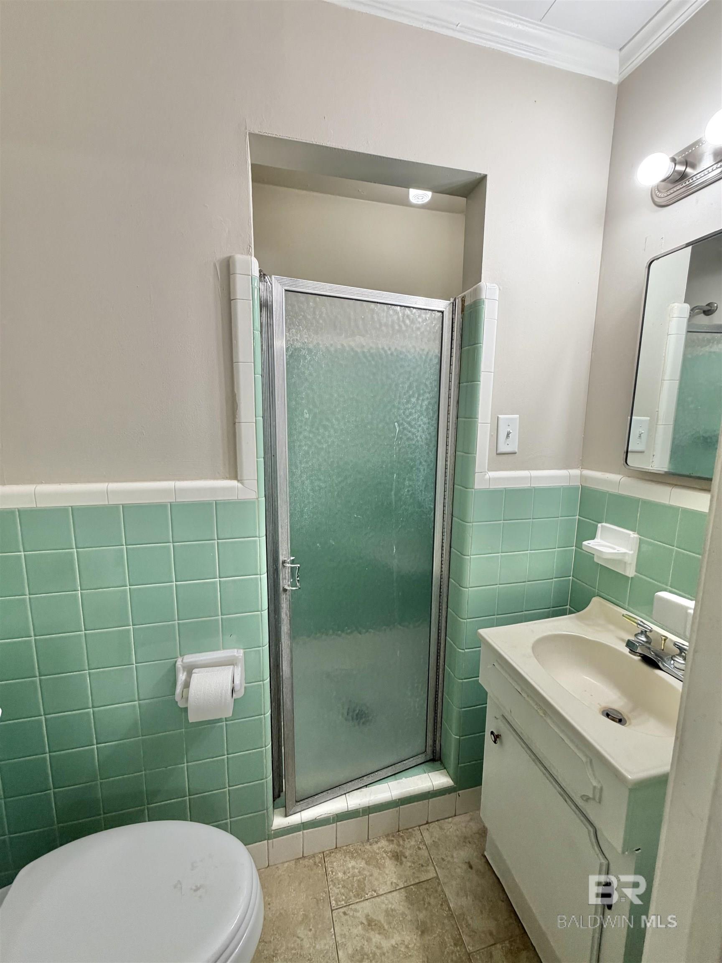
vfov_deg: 102.1
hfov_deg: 85.7
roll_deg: -1.2
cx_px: 361
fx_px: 389
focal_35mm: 14
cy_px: 482
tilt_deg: -9.5
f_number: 2.2
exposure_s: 1/120
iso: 200
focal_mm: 2.22
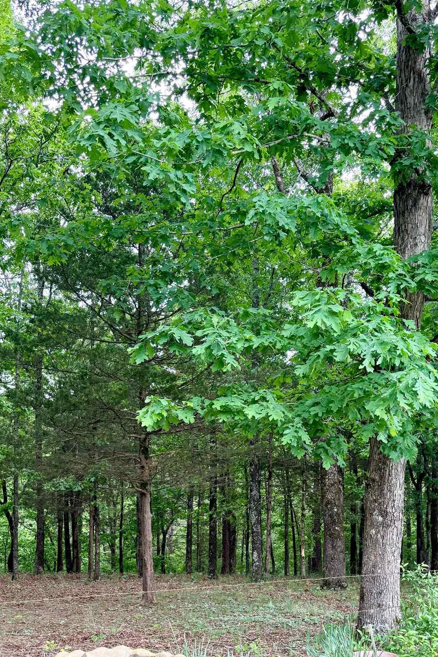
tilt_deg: -0.5
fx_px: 693
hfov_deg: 35.0
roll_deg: +0.0
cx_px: 246
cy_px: 490
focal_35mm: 38
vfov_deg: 48.8
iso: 100
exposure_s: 1/345
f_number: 1.78
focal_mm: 6.76
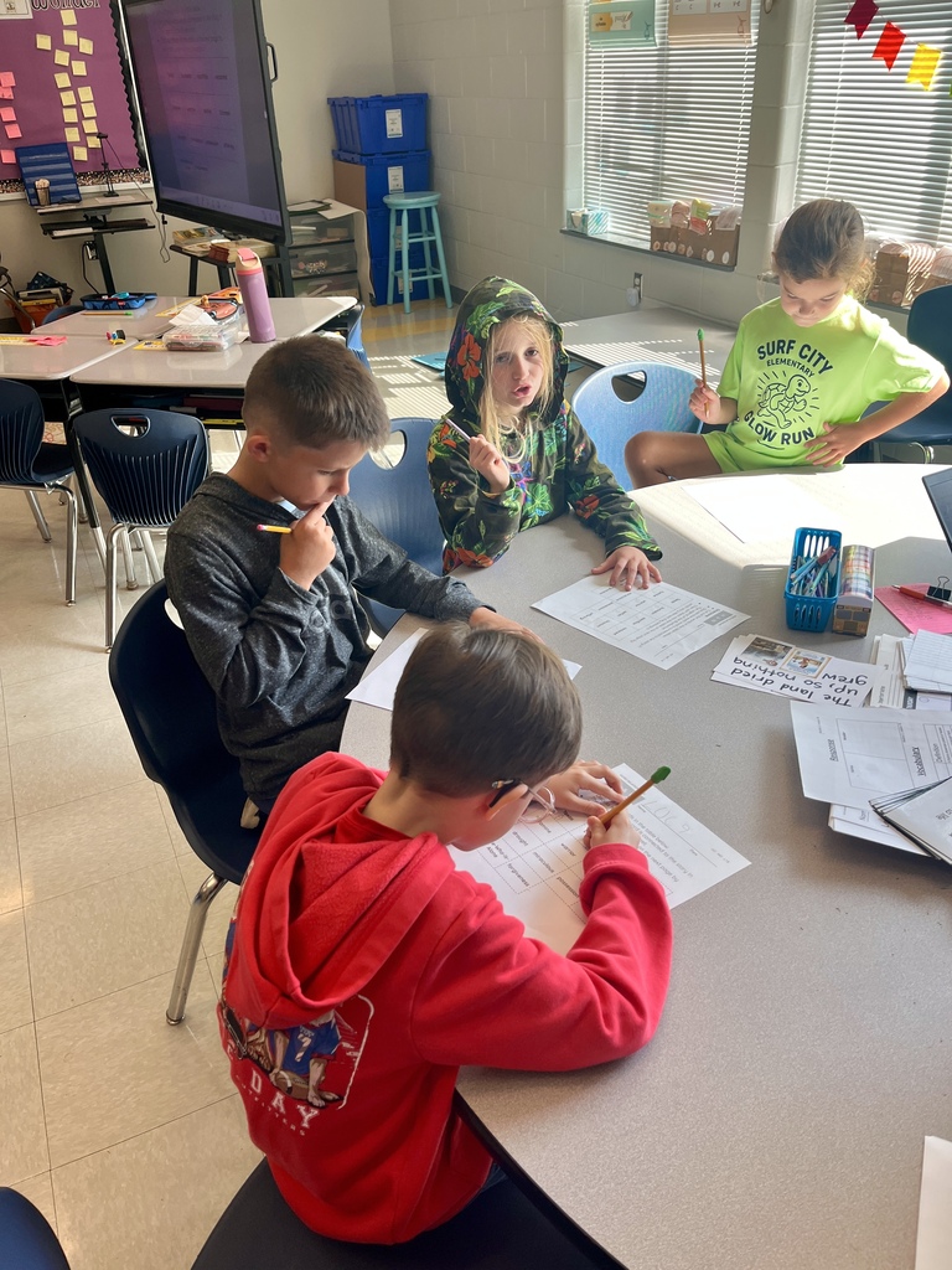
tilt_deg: -31.4
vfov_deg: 67.3
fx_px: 953
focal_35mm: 26
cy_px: 635
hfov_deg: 53.1
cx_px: 476
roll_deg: +3.8
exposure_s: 1/120
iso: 40
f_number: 1.6
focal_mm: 5.1
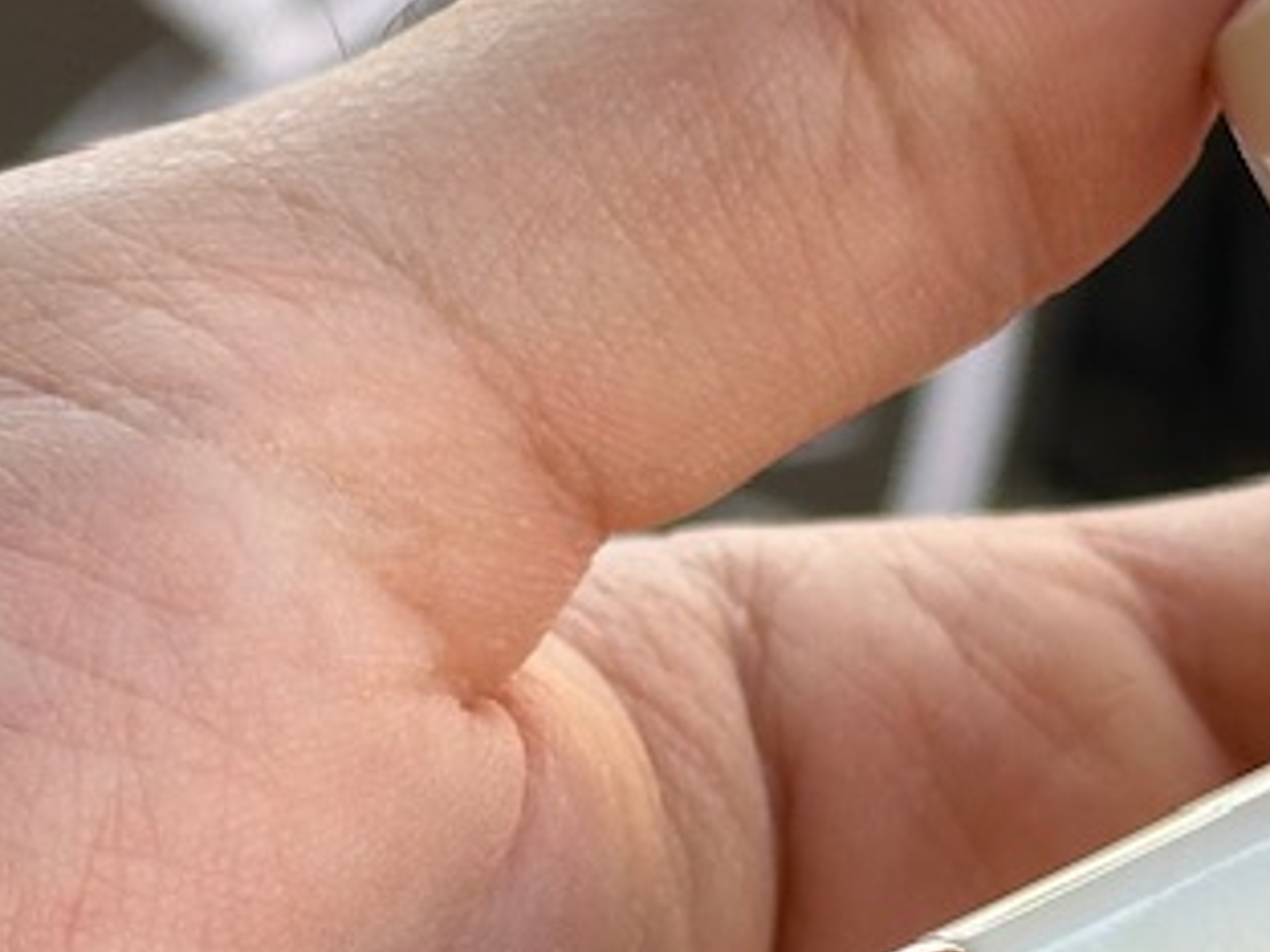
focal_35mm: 197
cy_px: 960
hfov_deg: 10.0
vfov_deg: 7.5
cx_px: 745
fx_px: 7228
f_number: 1.78
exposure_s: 1/448
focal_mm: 6.86
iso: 64
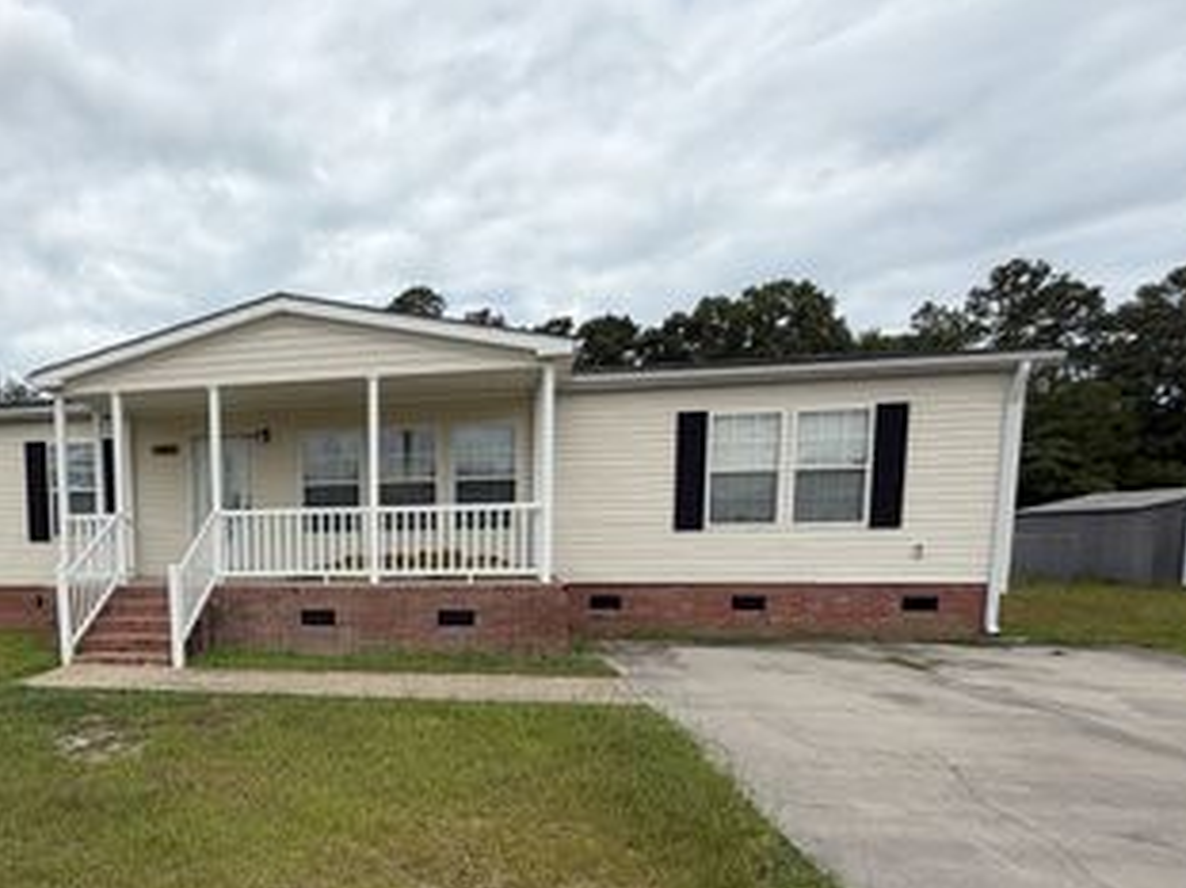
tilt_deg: -3.0
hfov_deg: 67.4
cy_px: 625
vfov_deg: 55.0
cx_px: 307
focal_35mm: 24
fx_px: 822
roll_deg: +2.4
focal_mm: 2.22
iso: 20
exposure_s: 1/1189
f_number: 2.2
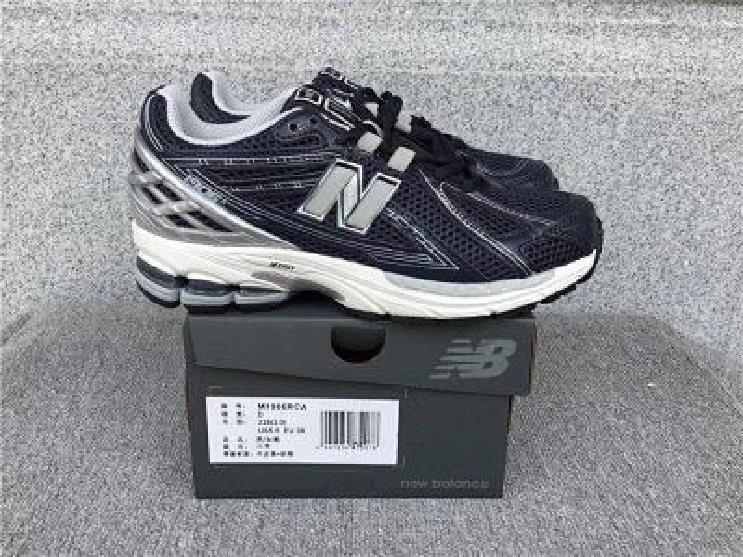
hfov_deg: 58.4
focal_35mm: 31
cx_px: 372
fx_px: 665
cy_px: 278
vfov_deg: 45.4
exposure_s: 1/416
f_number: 2.4
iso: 25
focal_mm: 3.3
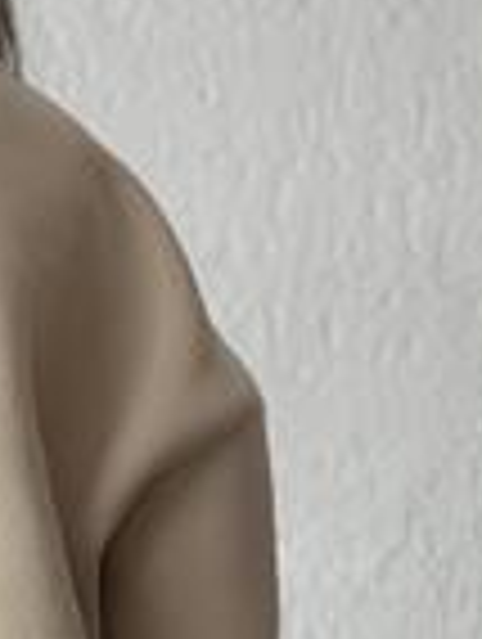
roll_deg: +0.2
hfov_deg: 10.1
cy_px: 742
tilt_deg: +2.8
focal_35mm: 144
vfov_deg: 13.4
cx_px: -171
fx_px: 2665
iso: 640
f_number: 1.78
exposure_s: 1/40
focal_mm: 6.86
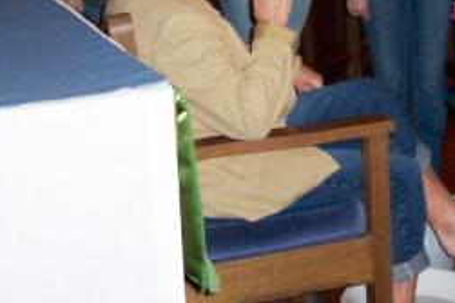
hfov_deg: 20.4
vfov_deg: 13.9
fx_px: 1225
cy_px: 23
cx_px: 448
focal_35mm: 97
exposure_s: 1/30
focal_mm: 8
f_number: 2.8
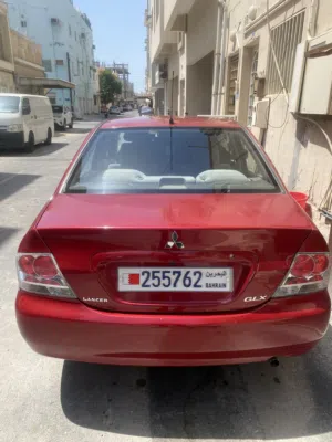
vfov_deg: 67.3
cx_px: 166
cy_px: 221
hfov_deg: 53.1
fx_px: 332
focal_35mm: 26
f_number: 1.8
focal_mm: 4.25
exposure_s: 1/1866
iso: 32
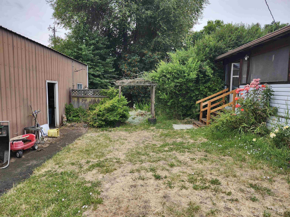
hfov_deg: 73.9
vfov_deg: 58.9
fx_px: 193
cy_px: 108
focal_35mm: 23
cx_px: 145
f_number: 1.8
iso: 25
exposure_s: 1/207
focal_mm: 5.54
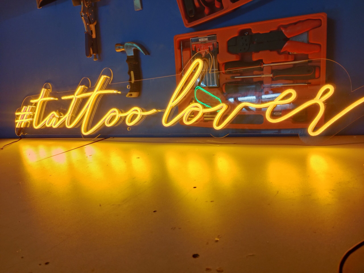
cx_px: 182
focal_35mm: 26
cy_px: 136
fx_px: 273
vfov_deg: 53.1
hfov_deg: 67.3
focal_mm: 3.96
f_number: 1.8
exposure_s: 1/40
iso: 694
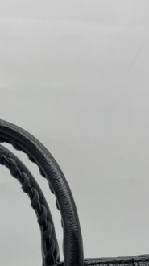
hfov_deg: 13.4
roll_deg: +0.1
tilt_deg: -9.7
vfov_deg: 22.7
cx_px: -22
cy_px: 301
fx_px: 620
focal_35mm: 88
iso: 32
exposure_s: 1/145
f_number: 1.5
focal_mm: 5.7
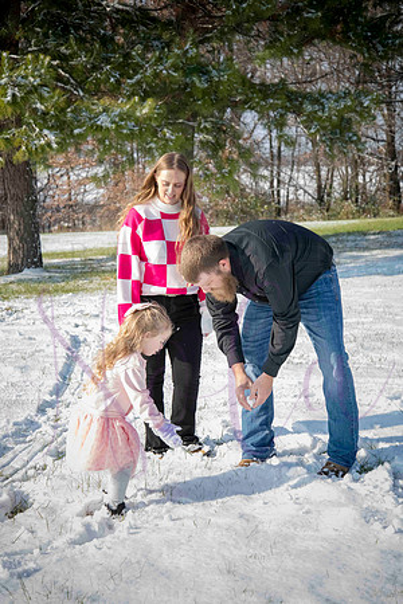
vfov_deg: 28.8
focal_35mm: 70
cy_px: 302
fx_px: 1175
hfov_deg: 19.5
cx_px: 202
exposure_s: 1/800
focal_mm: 70
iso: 800
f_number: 8
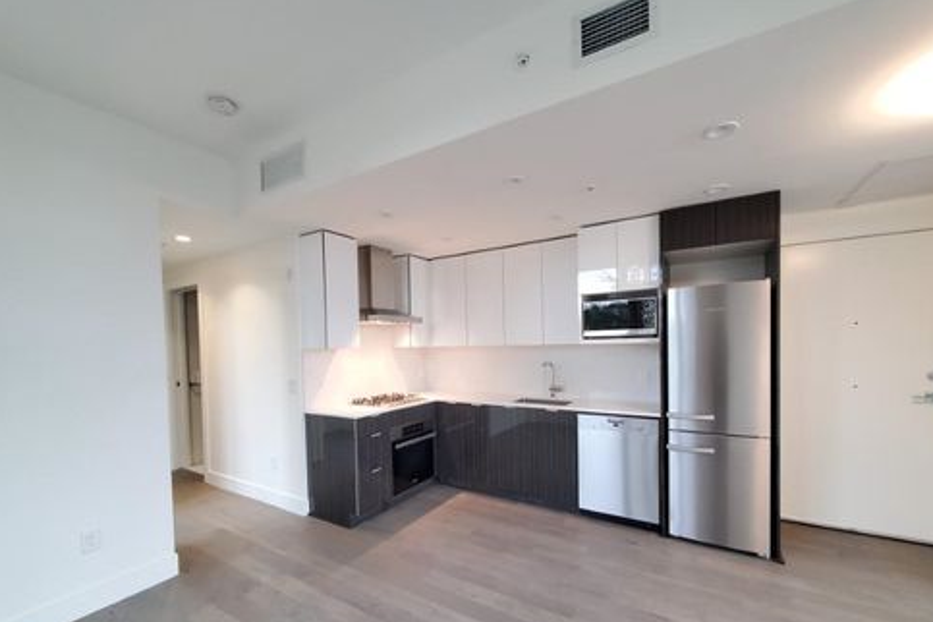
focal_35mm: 14
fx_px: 363
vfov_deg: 80.8
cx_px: 475
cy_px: 353
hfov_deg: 104.2
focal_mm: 1.8
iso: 400
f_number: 2.2
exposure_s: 1/59
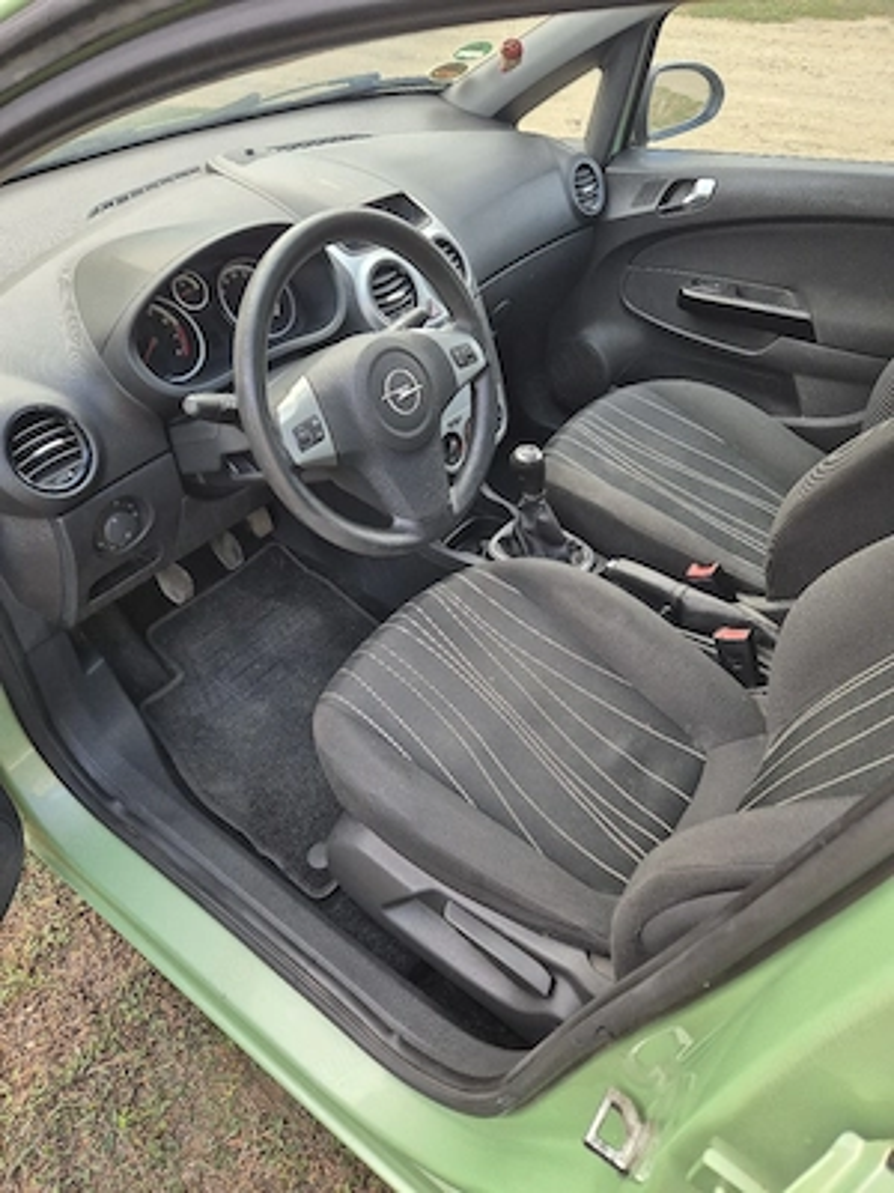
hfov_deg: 58.9
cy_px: 596
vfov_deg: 73.9
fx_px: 792
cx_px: 447
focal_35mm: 23
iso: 160
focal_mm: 5.4
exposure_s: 1/182
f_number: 1.8
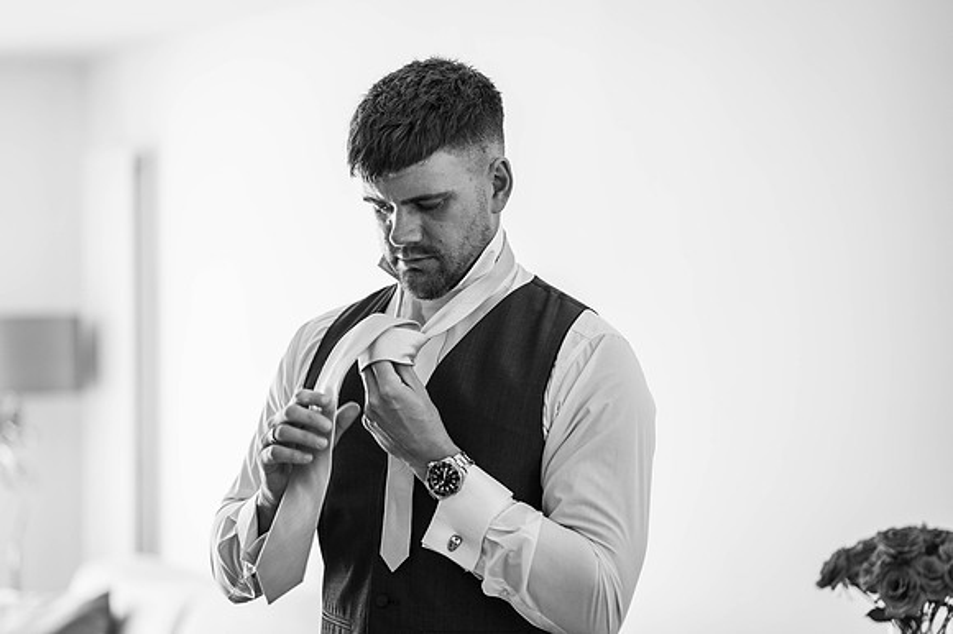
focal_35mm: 85
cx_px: 476
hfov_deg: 23.9
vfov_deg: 16.1
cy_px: 317
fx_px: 2249
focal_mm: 85
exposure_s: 1/200
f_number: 1.8
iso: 100
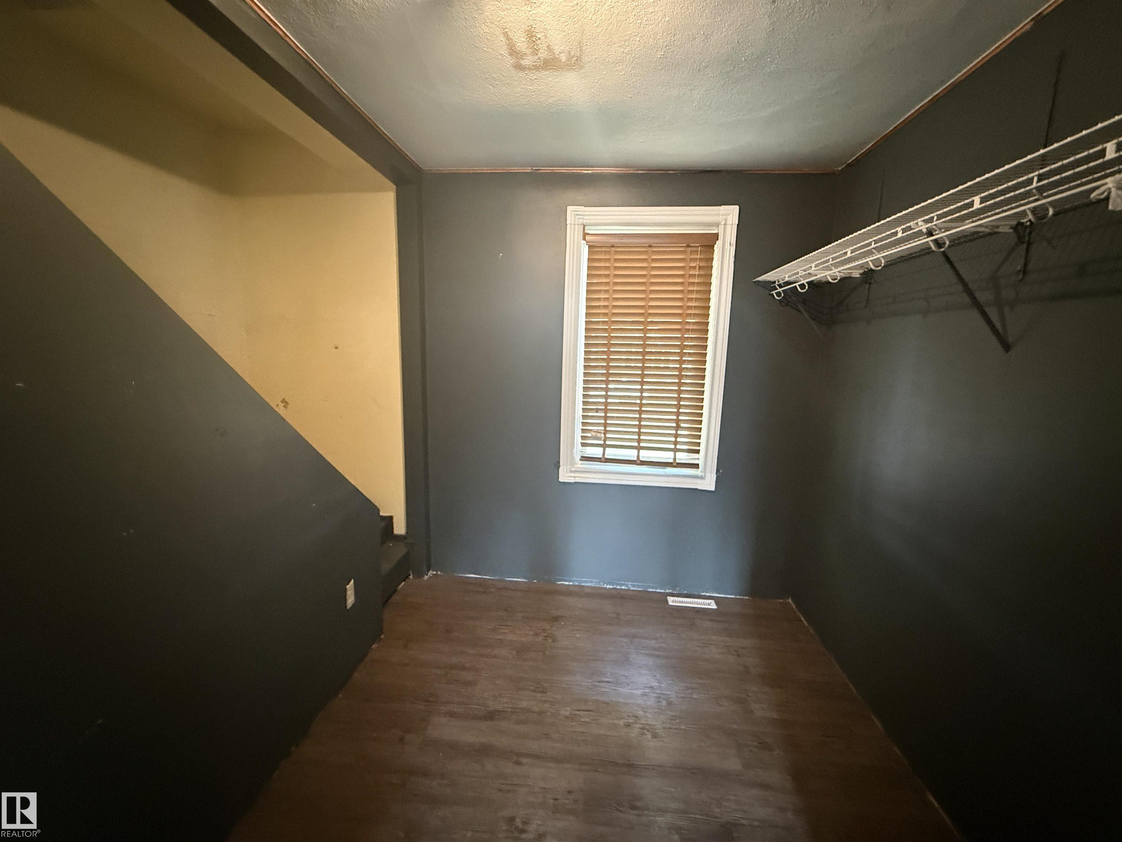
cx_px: 561
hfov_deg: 102.1
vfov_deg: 85.7
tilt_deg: -9.7
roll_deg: -2.9
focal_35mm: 14
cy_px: 421
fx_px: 454
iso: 1000
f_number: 2.2
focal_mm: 2.22
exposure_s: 1/40
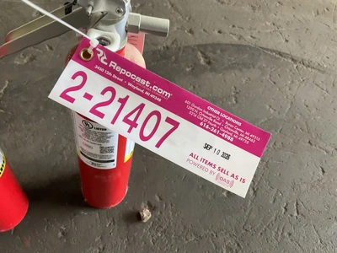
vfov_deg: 48.2
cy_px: 126
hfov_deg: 61.7
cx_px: 168
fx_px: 282
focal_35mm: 29
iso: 160
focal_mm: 3
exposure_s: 1/60
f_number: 1.8
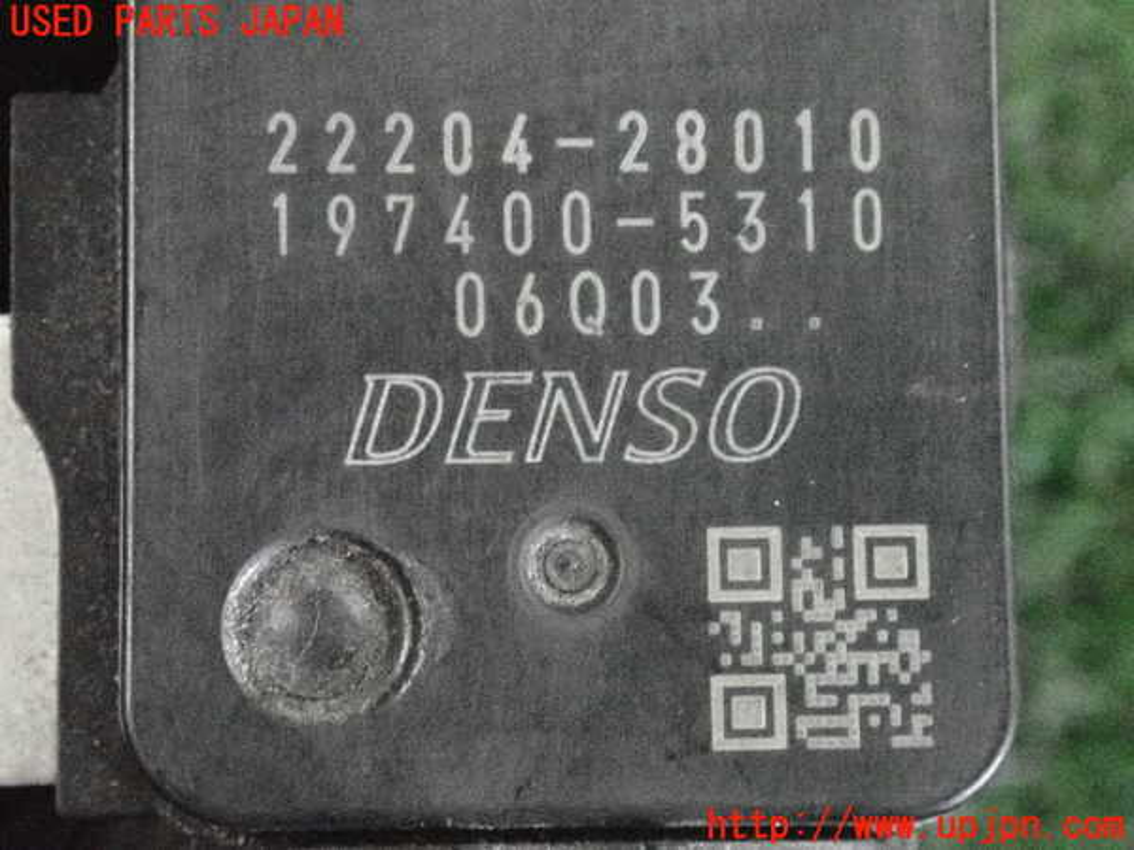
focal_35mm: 100
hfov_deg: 19.6
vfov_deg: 14.8
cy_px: 425
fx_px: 3276
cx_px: 567
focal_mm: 18
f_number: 4.9
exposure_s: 1/100
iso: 12800
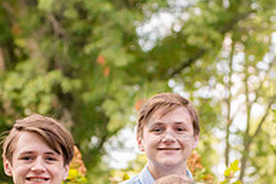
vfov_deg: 5.7
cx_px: 190
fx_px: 1841
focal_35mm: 240
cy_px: 267
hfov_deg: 8.6
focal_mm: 80
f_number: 5
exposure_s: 1/320
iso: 400
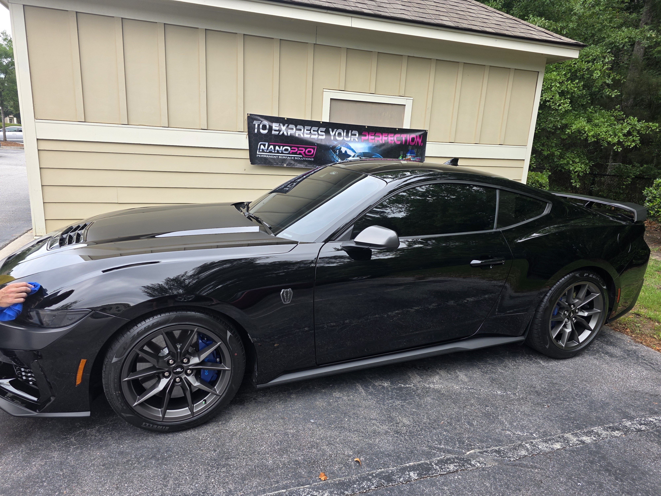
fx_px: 439
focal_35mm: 23
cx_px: 330
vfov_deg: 58.9
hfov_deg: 73.9
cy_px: 248
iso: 40
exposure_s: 1/359
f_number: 1.7
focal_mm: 6.3
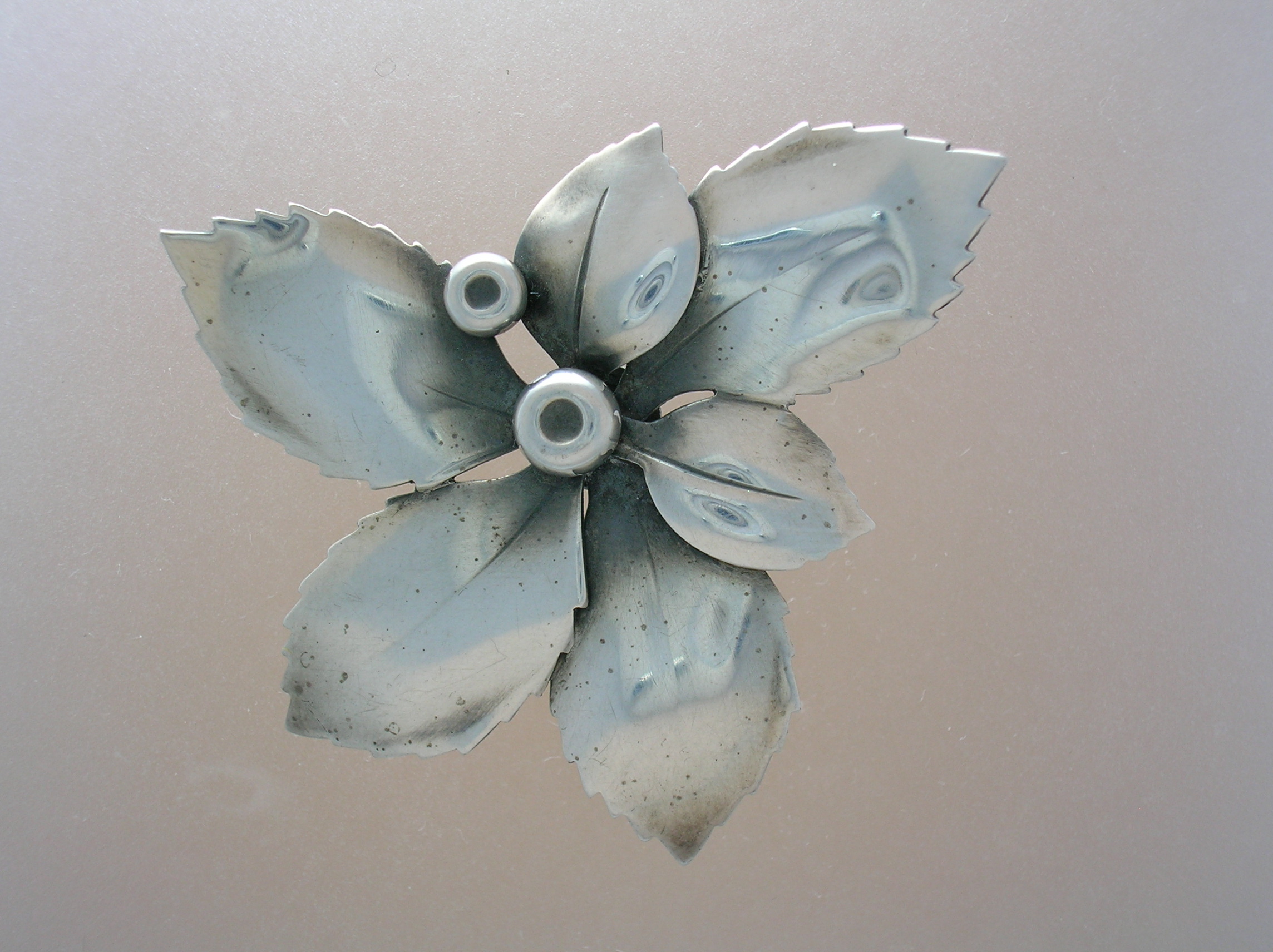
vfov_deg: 25.2
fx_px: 2131
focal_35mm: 58
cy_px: 476
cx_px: 636
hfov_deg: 33.3
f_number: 3.5
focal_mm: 9.7
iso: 50
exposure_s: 1/7.1
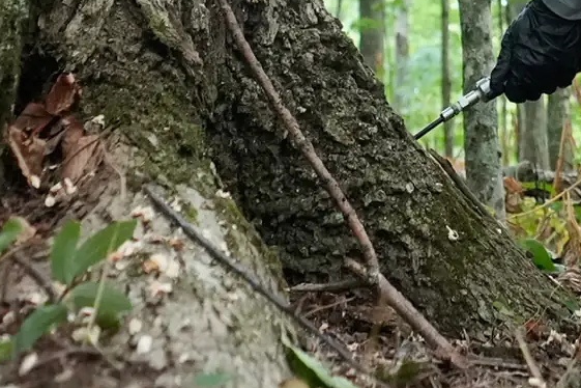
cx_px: 539
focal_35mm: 73
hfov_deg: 26.6
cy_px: -473
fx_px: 1178
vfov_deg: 14.3
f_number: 2.8
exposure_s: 1/320
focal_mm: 16
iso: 5000
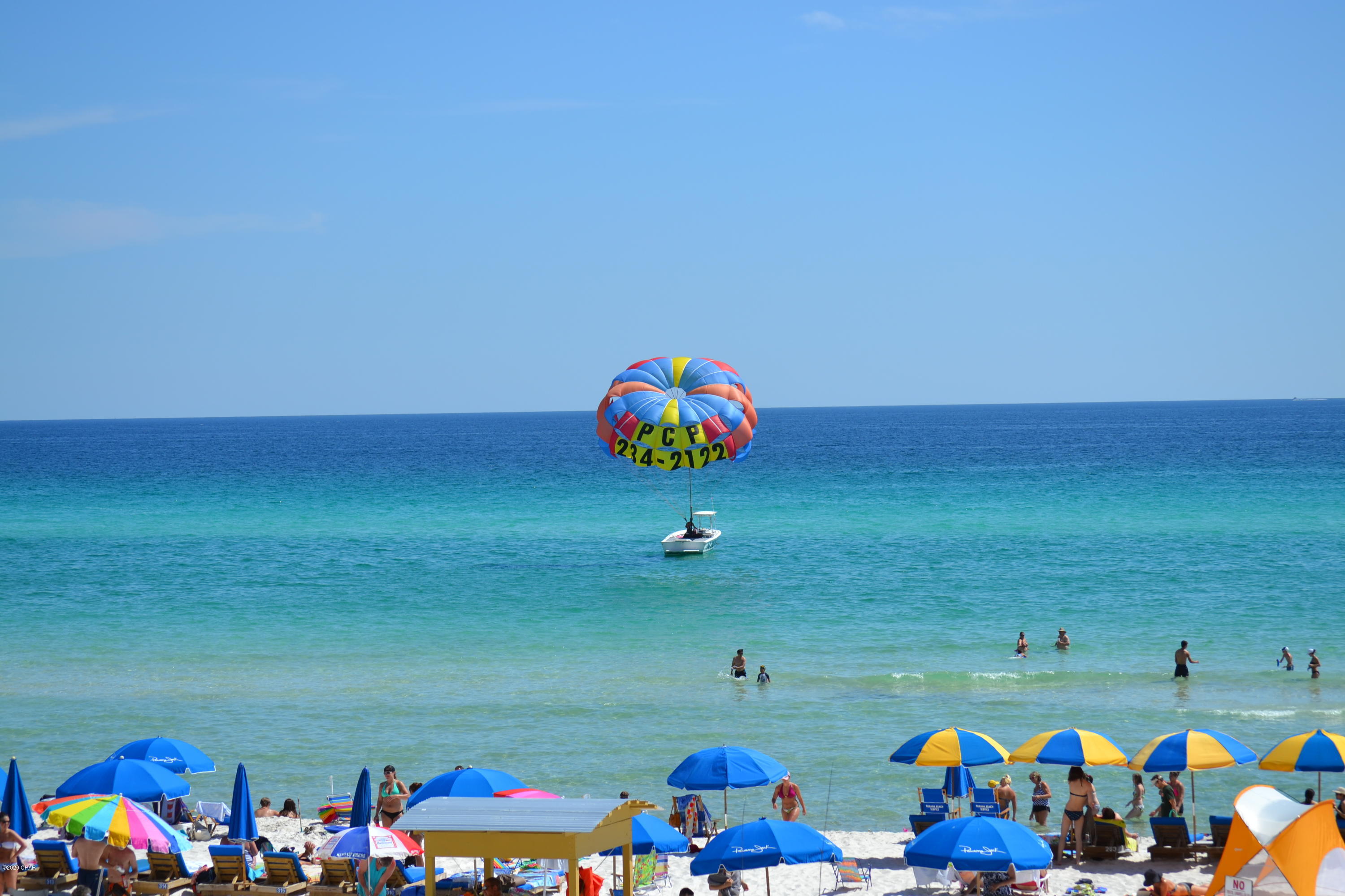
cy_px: 448
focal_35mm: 98
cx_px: 672
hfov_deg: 20.9
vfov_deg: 14.0
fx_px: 3642
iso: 100
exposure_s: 1/640
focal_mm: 65
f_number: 6.3
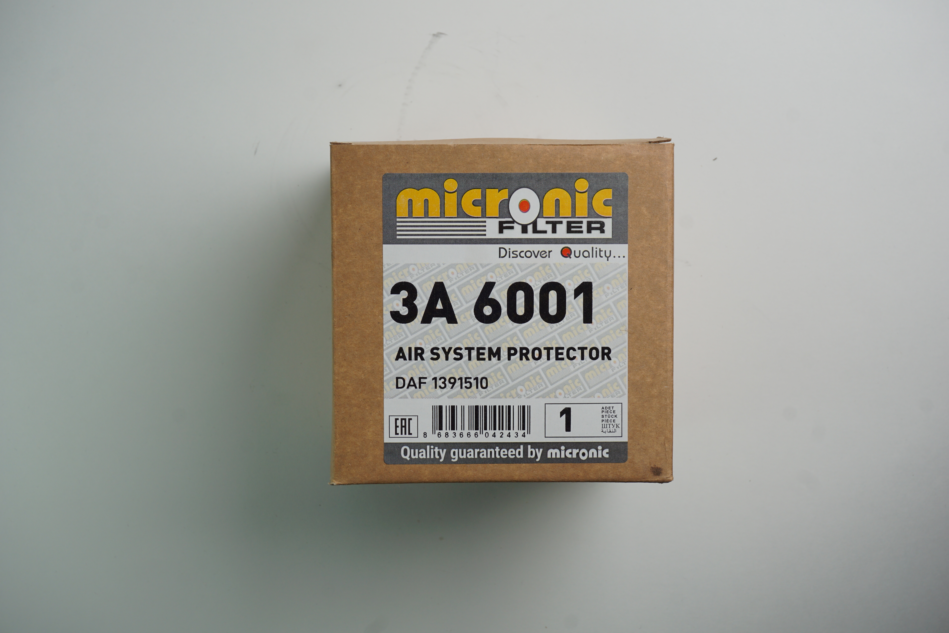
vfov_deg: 25.8
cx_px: 474
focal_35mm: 52
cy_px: 316
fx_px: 1384
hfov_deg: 37.9
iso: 100
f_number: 8
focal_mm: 35
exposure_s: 1/15
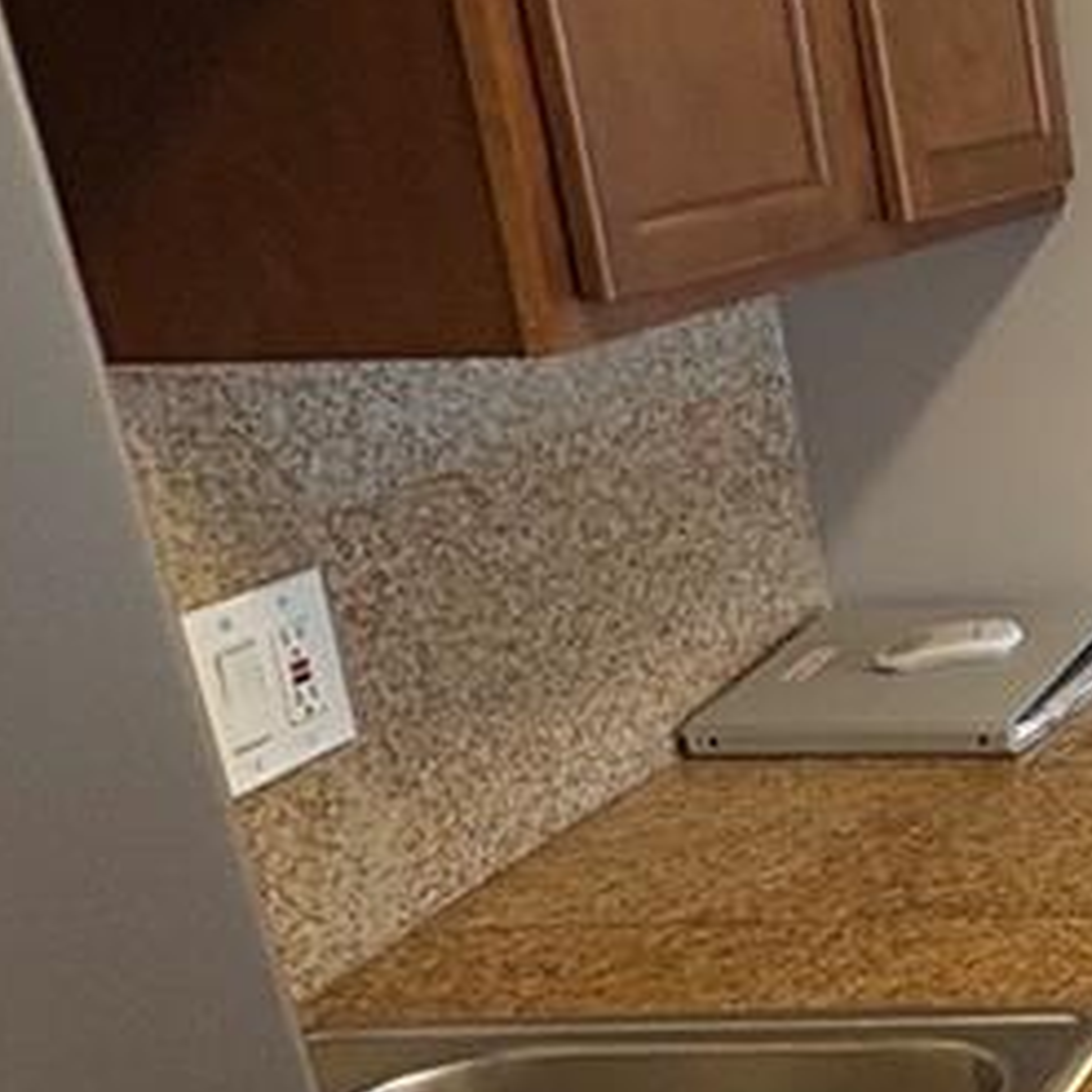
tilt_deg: -16.5
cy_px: 575
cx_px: 1932
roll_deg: +1.7
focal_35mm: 60
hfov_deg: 20.6
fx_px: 2141
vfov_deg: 28.6
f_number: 2.2
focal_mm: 2.22
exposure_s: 1/60
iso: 160
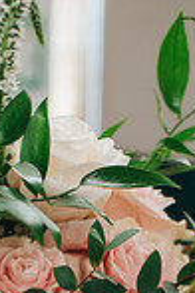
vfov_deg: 18.3
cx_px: 70
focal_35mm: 107
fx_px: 869
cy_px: 335
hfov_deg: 12.8
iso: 1000
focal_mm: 35
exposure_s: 1/125
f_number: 3.2
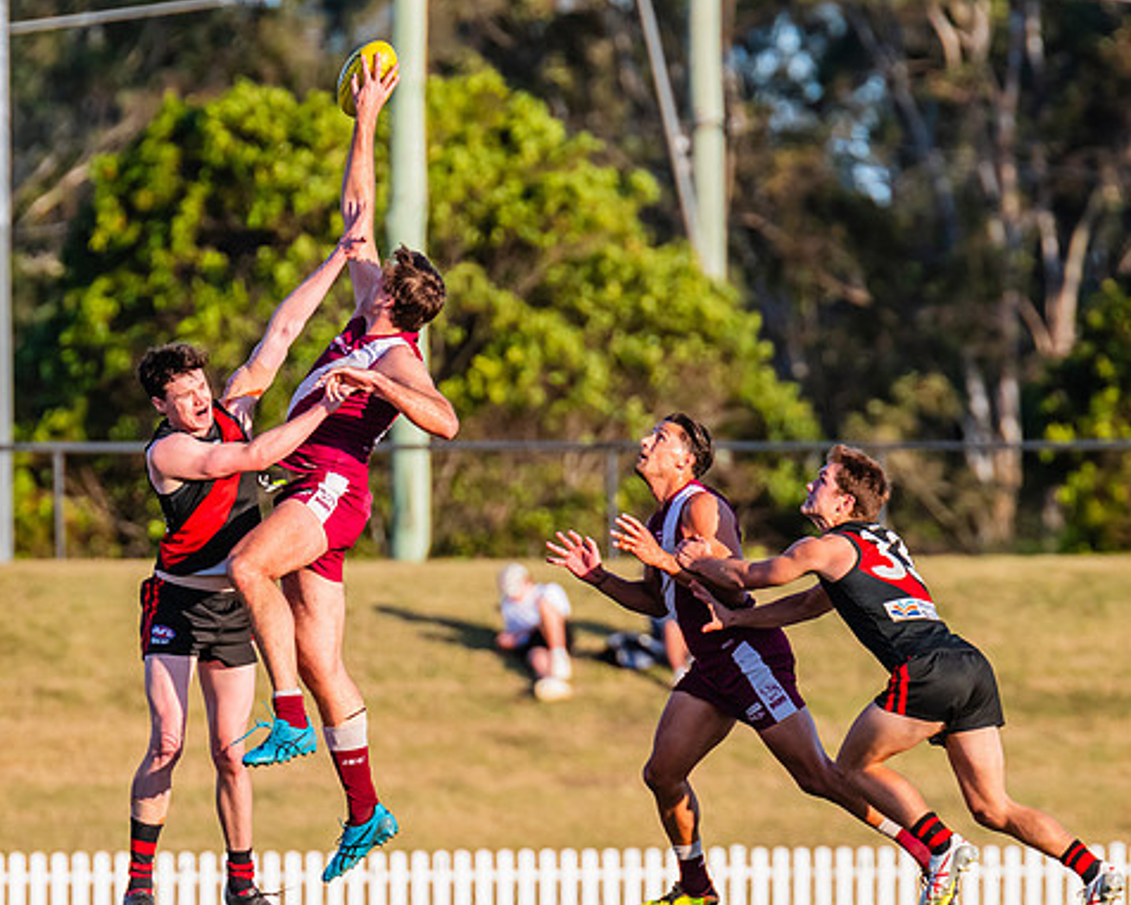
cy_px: 460
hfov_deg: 2.5
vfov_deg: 2.0
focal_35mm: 761
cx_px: 254
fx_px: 25478
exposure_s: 1/1600
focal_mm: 420
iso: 800
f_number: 6.3
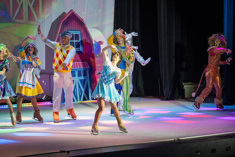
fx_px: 1306
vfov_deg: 6.9
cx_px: 118
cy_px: 78
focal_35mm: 200
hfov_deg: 10.3
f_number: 2.8
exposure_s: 1/200
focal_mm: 200
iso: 400
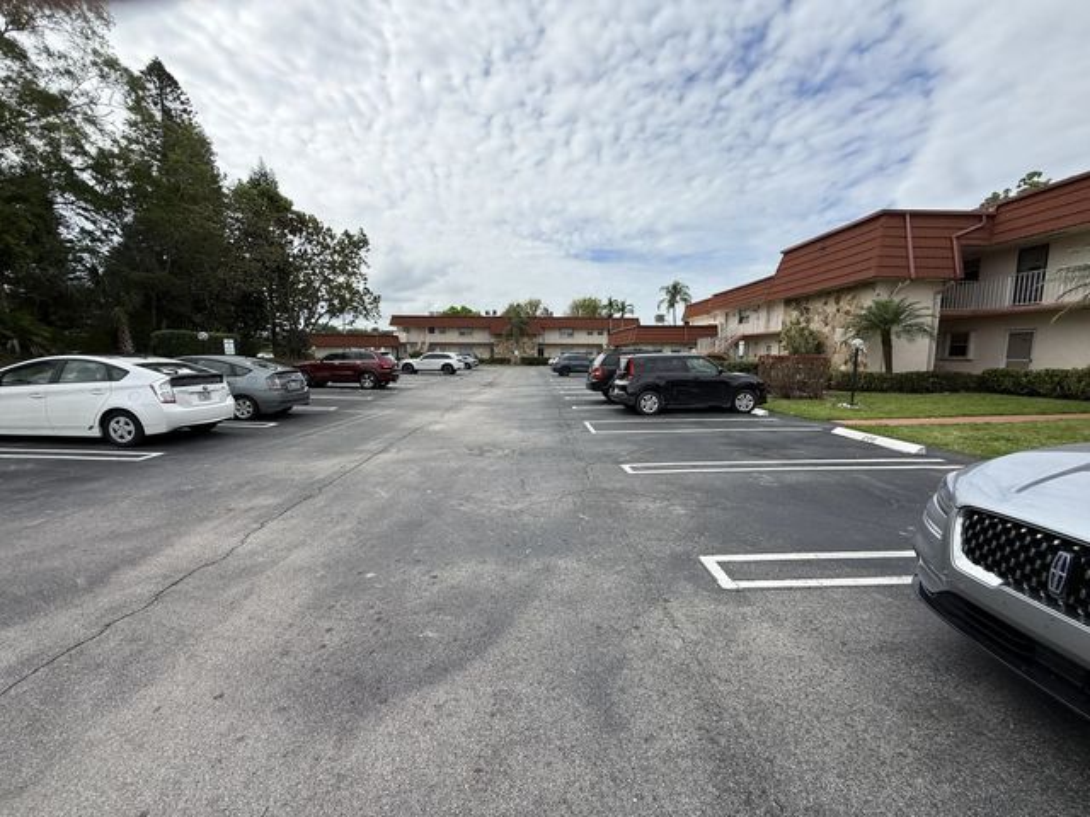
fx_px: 441
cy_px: 408
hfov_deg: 102.1
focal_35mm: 14
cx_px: 545
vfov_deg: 85.7
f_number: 2.2
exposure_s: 1/1339
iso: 50
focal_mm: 2.22
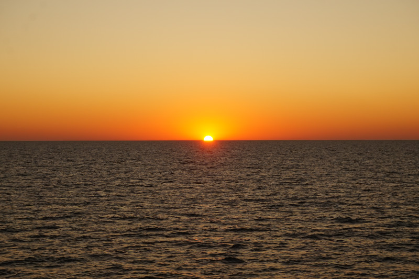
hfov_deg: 29.9
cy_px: 140
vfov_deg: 20.2
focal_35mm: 68
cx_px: 210
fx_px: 785
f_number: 9
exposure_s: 1/80
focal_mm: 45
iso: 100
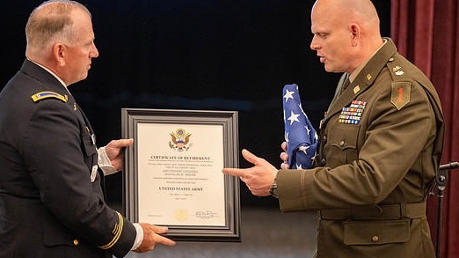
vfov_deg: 5.2
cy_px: 125
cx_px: 251
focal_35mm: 233
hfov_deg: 9.3
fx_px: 2834
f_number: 2.8
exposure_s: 1/200
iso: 5000
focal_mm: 200
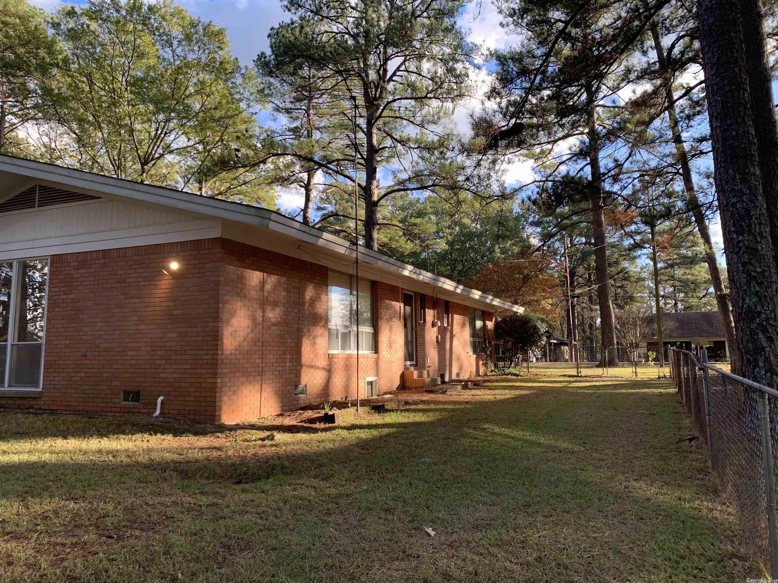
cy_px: 292
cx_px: 389
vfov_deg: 53.1
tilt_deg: +6.3
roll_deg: +0.9
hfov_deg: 67.3
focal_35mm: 26
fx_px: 584
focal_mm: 4.25
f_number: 1.8
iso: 25
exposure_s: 1/257
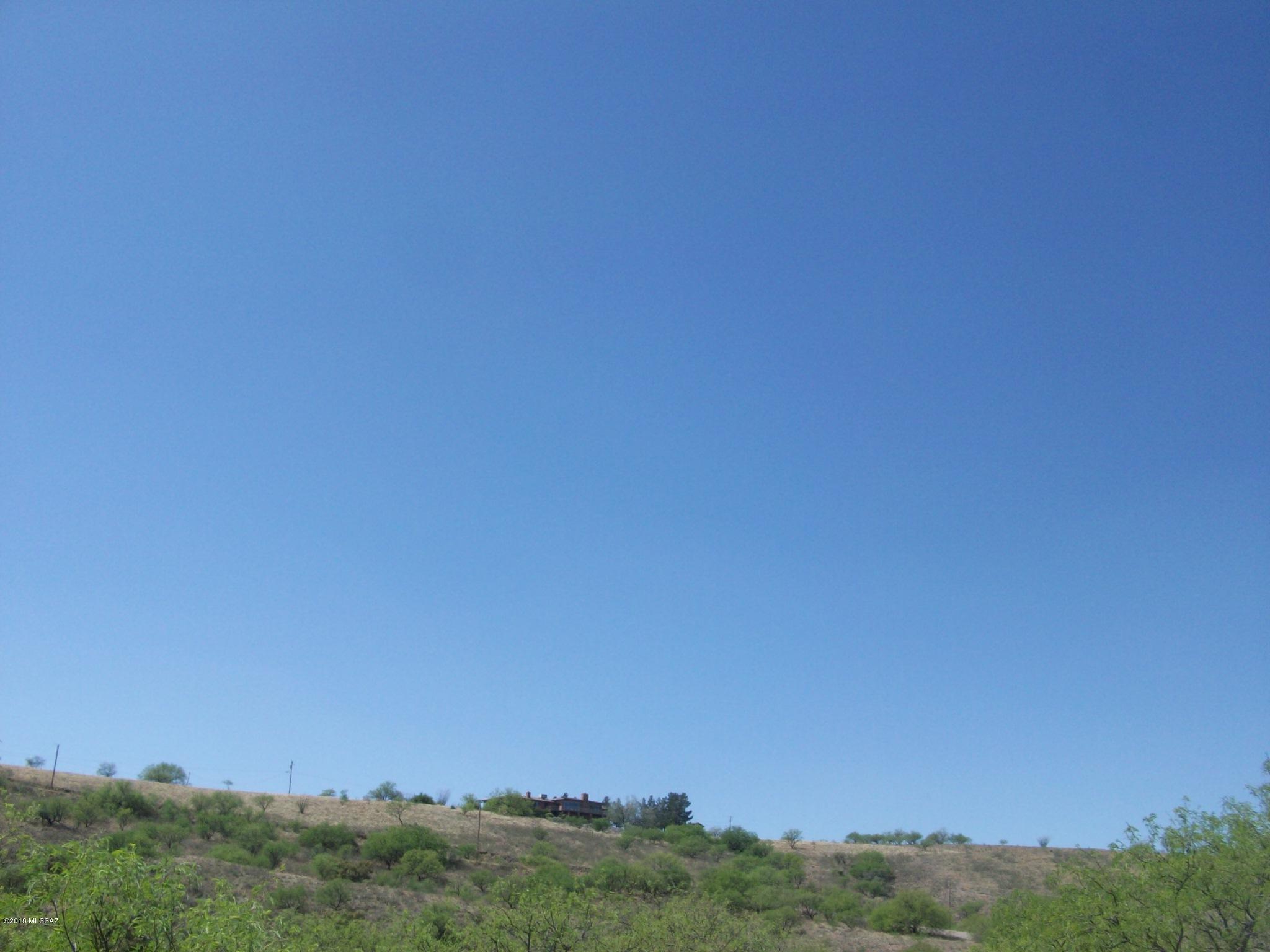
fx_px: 1247
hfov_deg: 54.0
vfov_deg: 41.8
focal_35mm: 34
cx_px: 635
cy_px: 476
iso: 64
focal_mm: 5.7
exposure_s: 1/366
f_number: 5.5
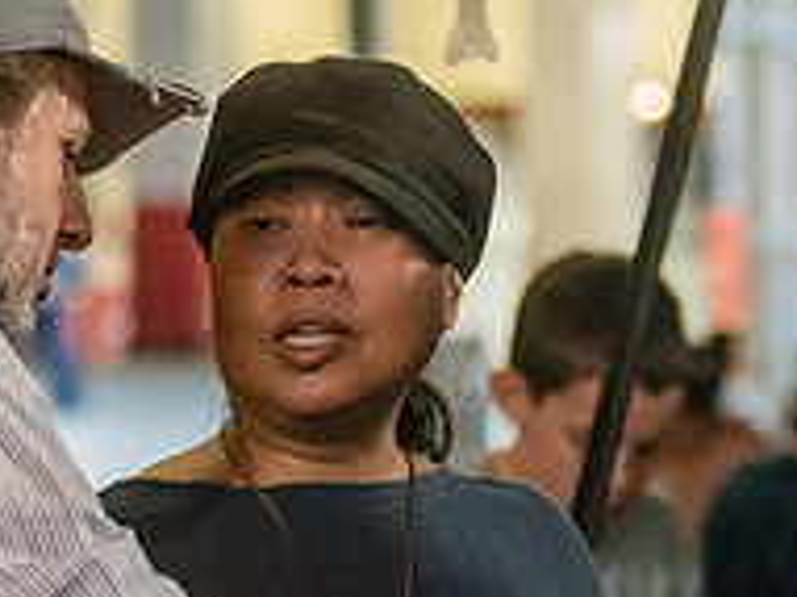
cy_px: 180
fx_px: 7317
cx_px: 412
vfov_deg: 4.7
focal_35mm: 318
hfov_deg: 6.2
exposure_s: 1/320
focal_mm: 80
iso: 5000
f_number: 3.2
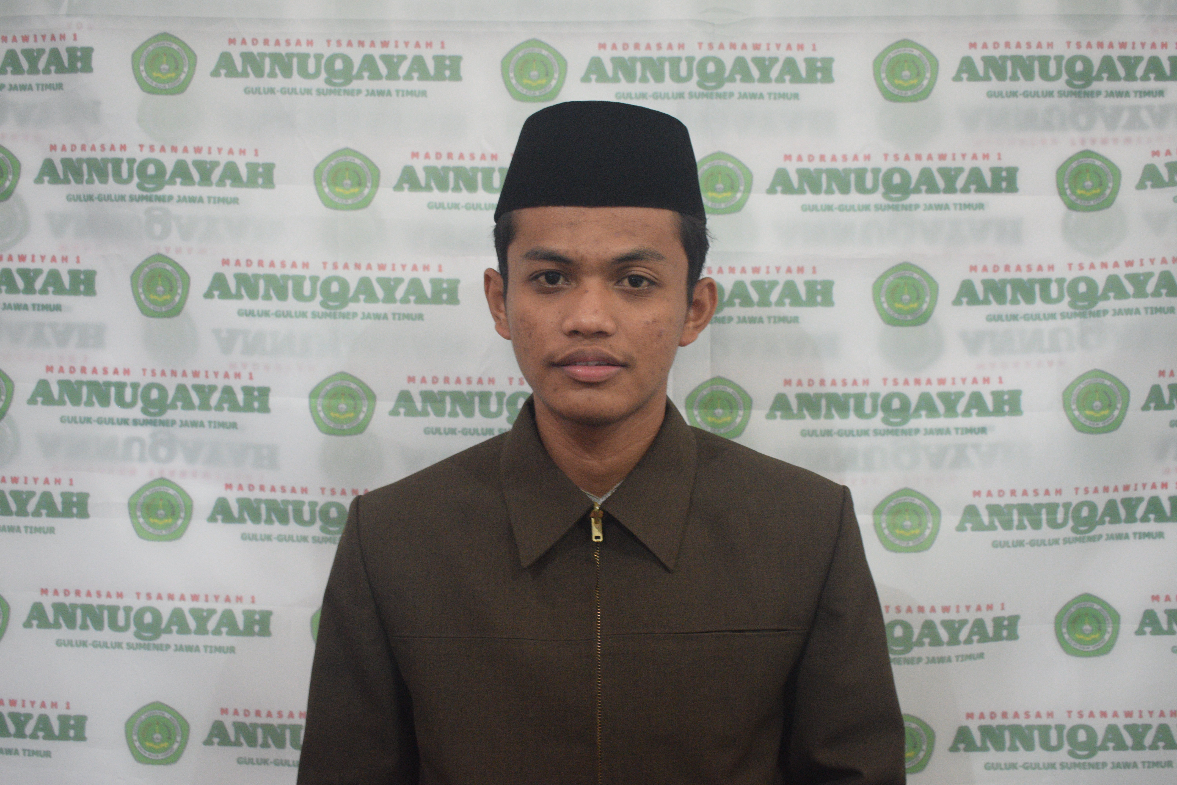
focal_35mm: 42
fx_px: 1373
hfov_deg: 46.4
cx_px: 588
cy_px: 392
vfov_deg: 31.9
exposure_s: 1/25
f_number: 4.2
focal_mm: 28
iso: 2000
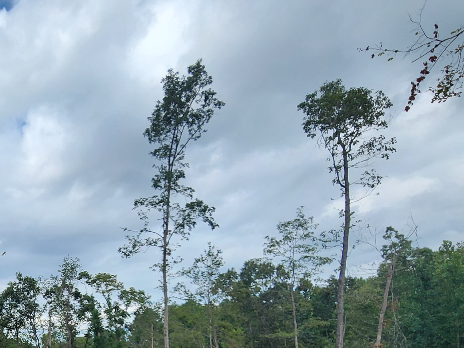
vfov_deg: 39.2
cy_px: 345
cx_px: 13
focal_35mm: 32
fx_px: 429
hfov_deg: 48.2
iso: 50
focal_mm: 2.2
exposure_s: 1/1973
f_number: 2.2
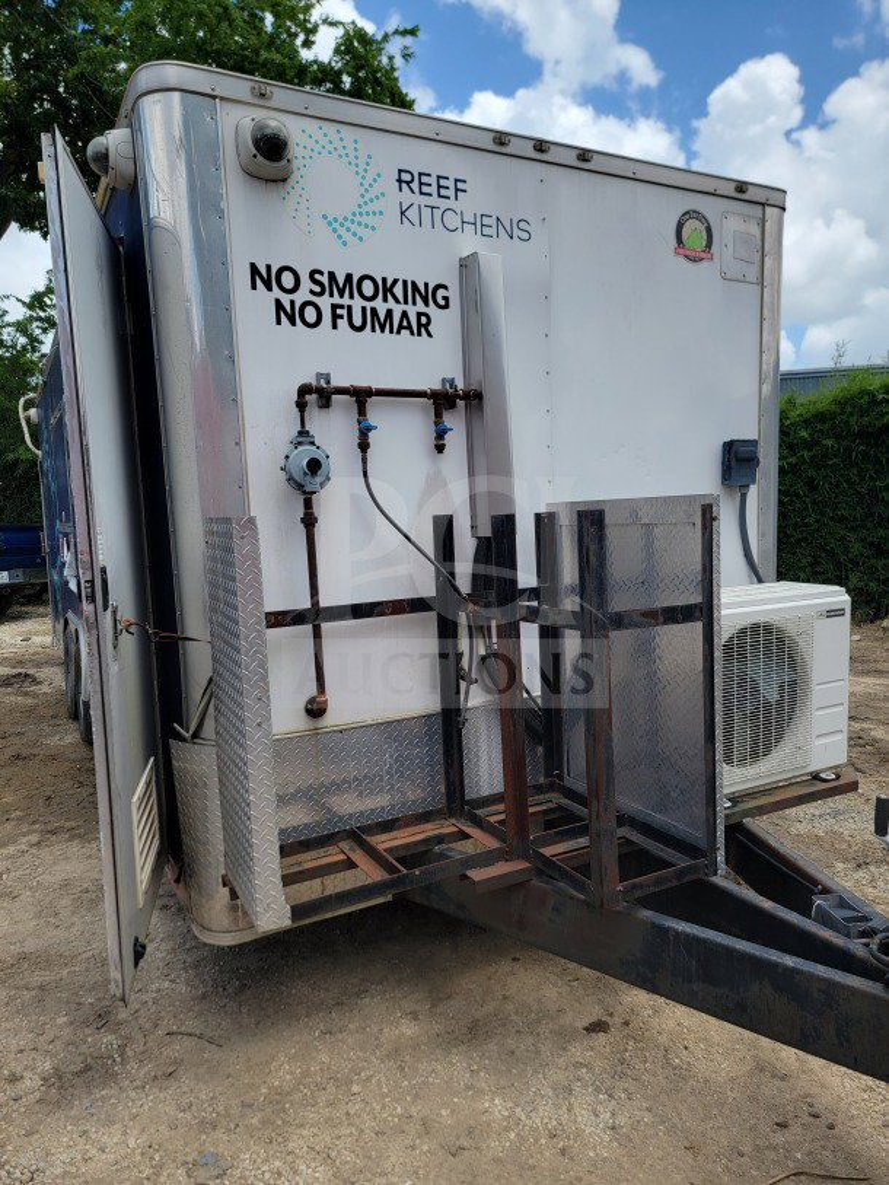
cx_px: 444
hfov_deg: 56.8
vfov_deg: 71.6
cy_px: 592
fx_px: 822
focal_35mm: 24
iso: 16
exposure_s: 1/697
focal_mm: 6.7
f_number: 1.8
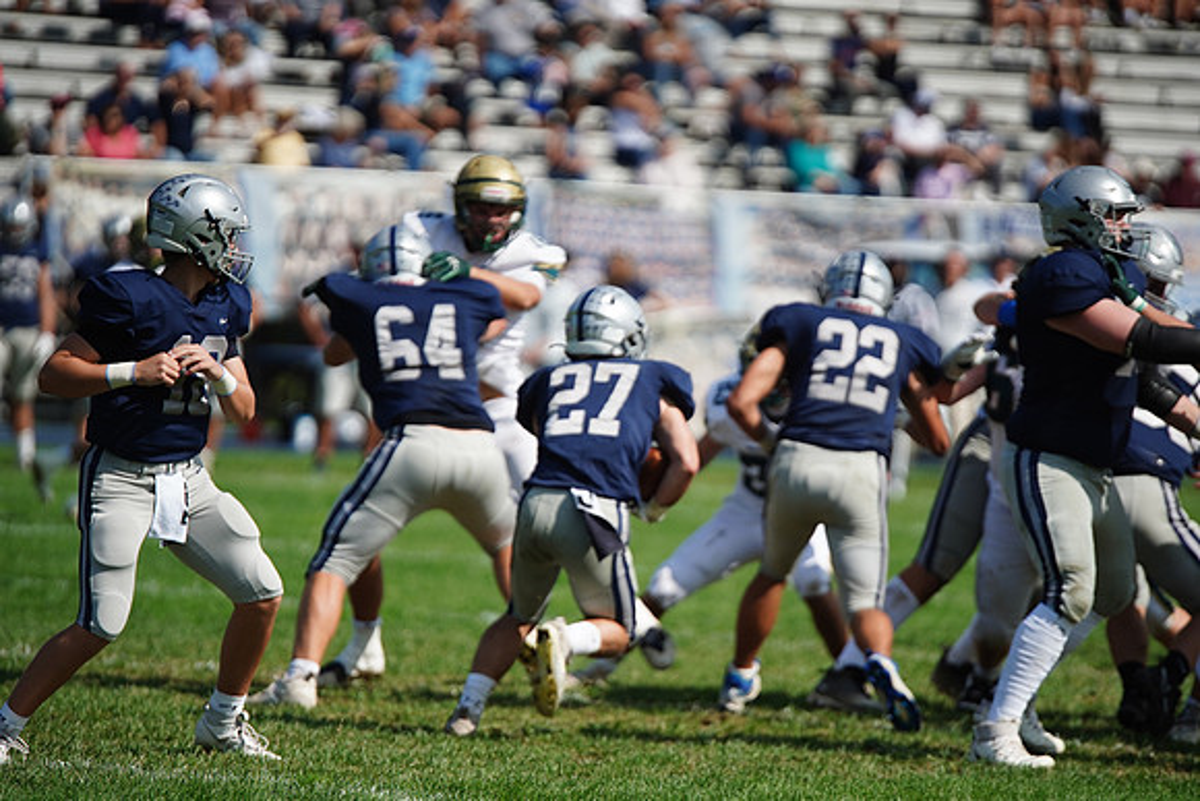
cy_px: 400
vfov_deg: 4.6
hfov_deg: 6.9
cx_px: 600
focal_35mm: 300
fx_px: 10002
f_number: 2.8
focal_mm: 300
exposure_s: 1/6400
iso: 400
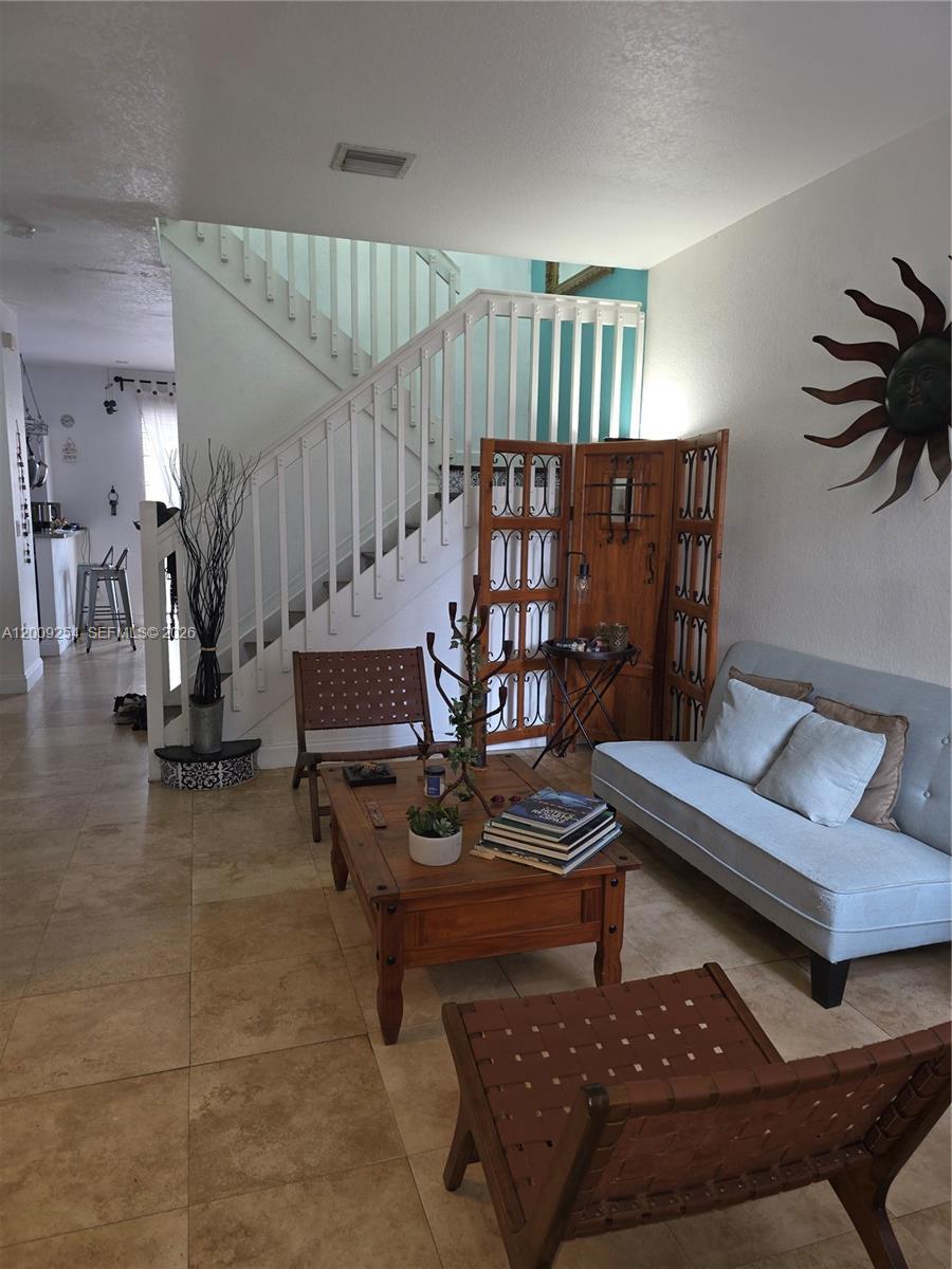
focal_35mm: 23
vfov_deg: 73.9
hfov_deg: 58.9
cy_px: 634
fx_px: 843
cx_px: 476
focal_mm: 6.3
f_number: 1.7
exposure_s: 1/30
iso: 100
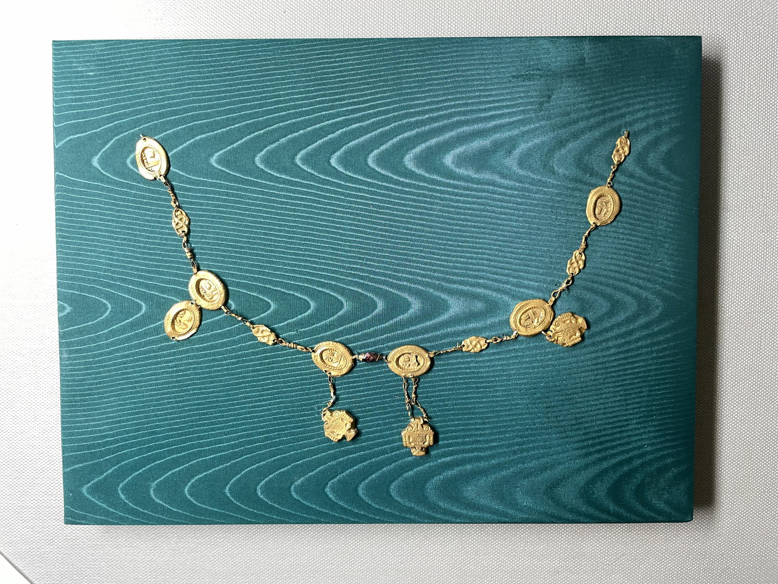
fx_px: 584
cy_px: 292
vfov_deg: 53.1
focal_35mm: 26
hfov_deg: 67.3
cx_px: 389
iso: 100
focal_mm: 4.2
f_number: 1.6
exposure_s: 1/60
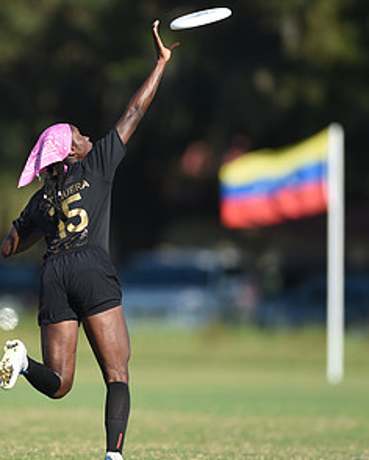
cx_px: 17
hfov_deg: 2.1
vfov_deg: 2.6
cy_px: 235
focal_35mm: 739
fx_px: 10067
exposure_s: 1/1600
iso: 100
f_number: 2.8
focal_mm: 400
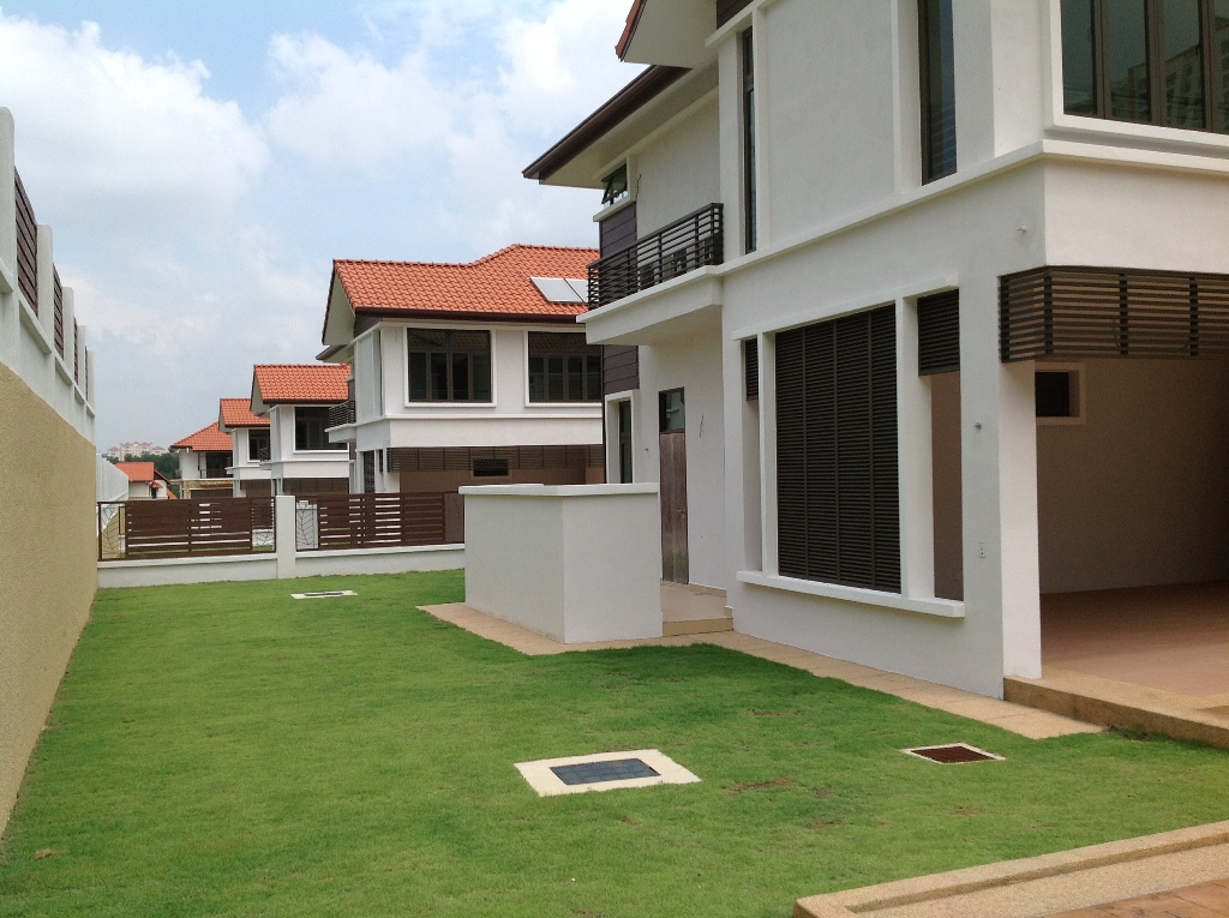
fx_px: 1241
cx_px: 614
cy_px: 459
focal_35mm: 35
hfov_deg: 52.7
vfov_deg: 40.6
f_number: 2.4
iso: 80
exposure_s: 1/1779
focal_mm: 4.28
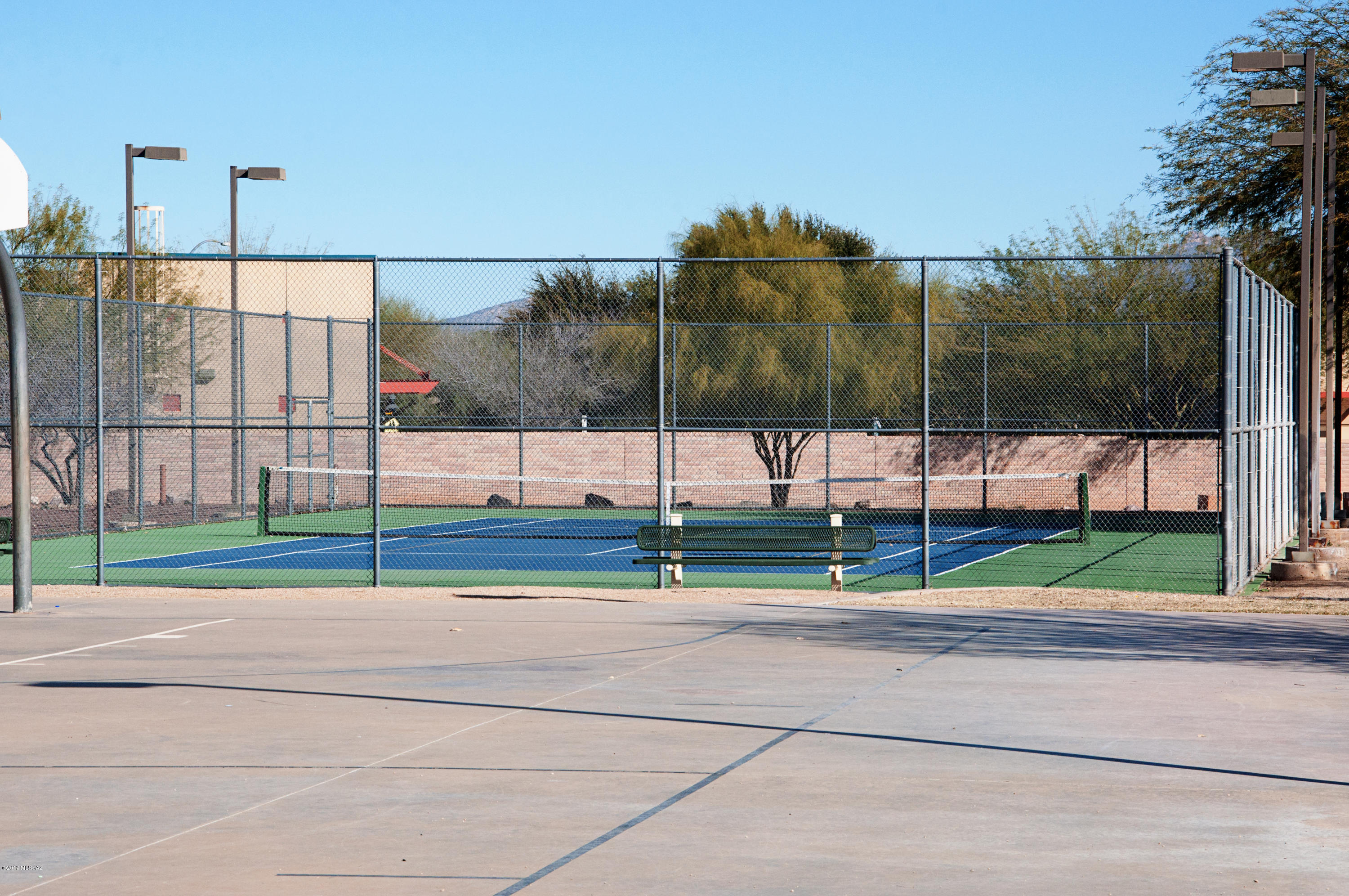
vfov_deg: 12.1
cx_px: 674
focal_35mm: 112
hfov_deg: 18.2
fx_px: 4210
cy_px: 448
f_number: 16
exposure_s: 1/640
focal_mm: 75
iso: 800
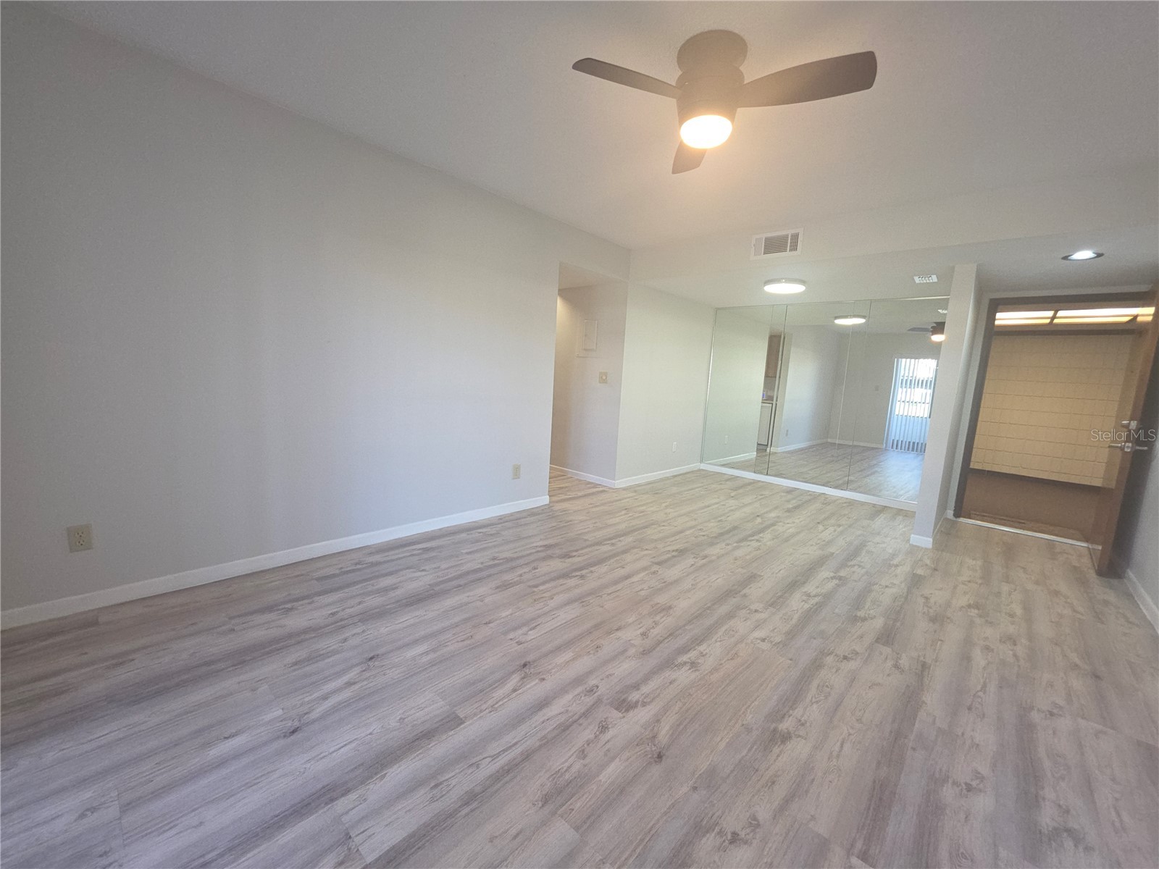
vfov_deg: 89.9
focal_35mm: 13
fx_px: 435
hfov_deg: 106.2
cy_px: 434
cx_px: 580
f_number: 1.9
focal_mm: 2.2
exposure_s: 1/60
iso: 125
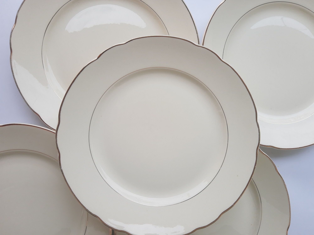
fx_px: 236
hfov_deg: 67.3
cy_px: 118
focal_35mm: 26
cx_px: 157
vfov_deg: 53.1
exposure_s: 1/463
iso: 40
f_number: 1.8
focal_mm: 3.95
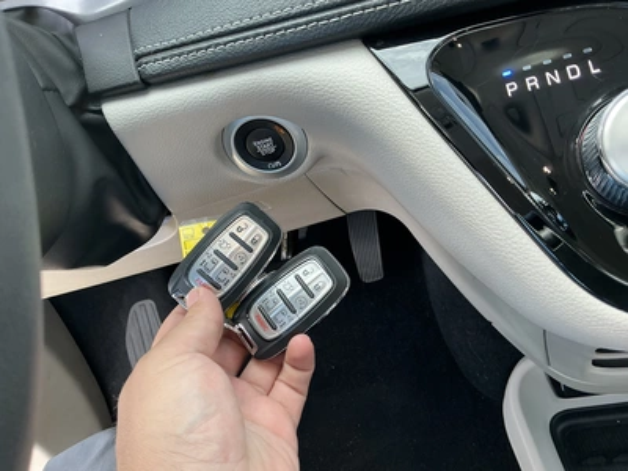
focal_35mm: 28
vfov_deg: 49.7
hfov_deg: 63.4
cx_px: 314
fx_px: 508
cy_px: 236
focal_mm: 3
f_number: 1.8
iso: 40
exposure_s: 1/122
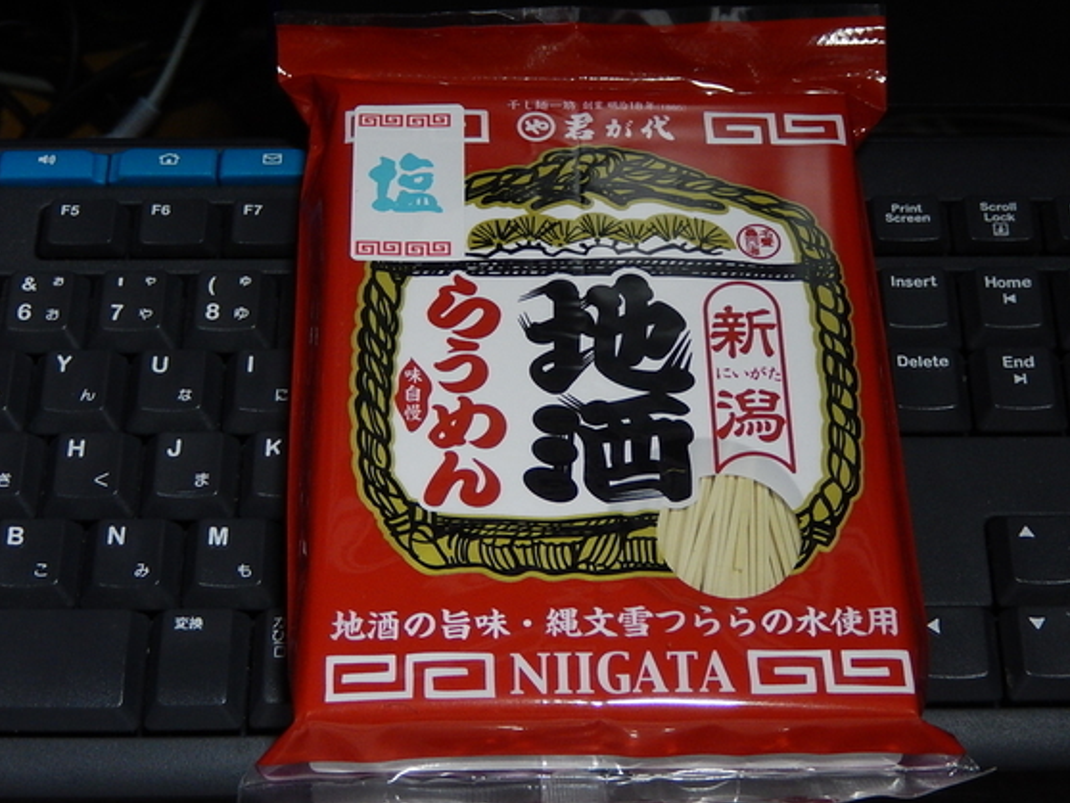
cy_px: 410
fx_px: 2227
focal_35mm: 72
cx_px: 548
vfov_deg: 20.5
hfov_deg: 27.0
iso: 450
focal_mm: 12
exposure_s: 1/8
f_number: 4.8
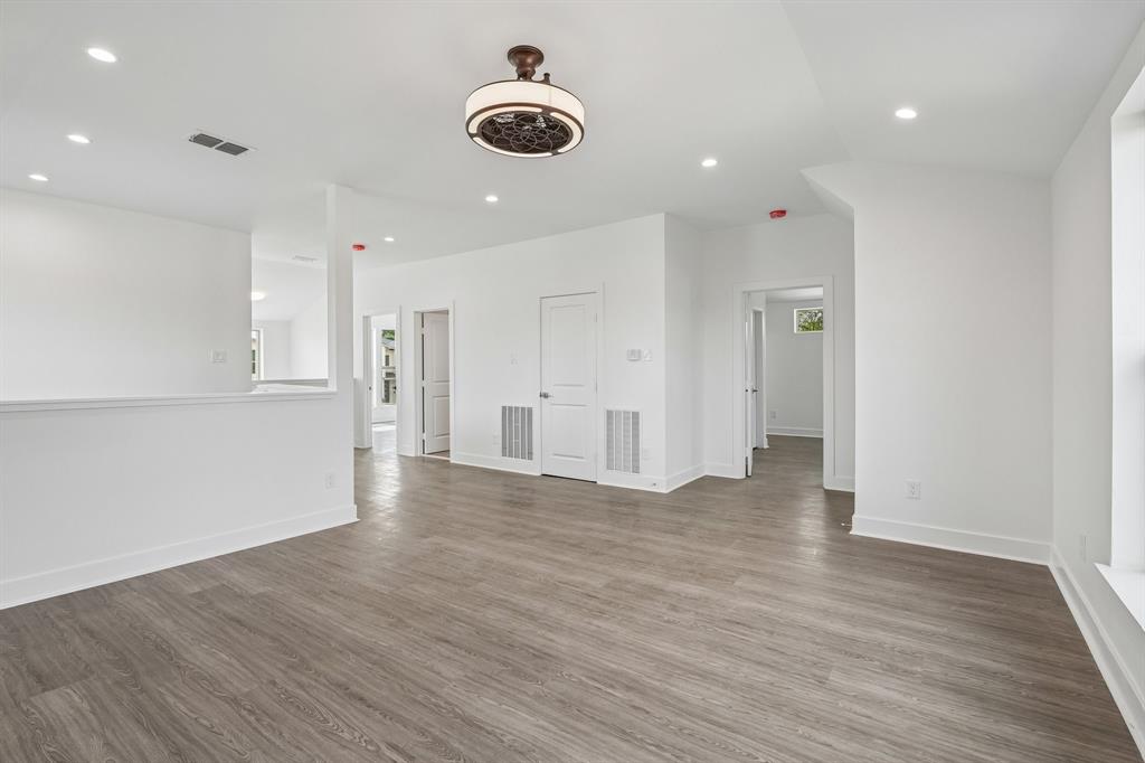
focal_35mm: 16
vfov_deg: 73.7
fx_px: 509
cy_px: 382
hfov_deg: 96.8
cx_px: 572
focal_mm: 16
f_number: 8
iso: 400
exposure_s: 1/60
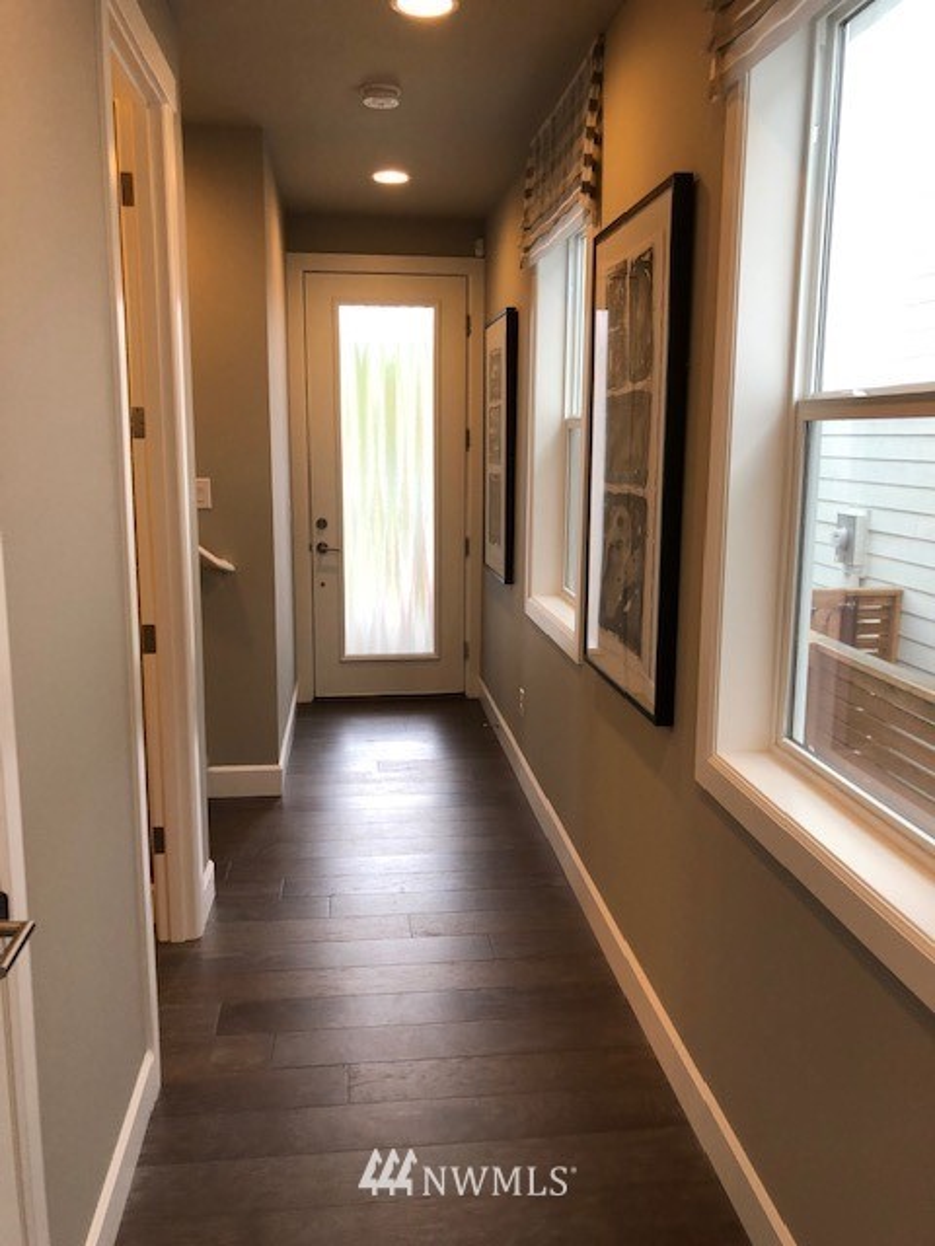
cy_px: 623
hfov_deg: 49.7
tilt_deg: -8.5
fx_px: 1008
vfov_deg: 63.4
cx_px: 468
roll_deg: +0.9
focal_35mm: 28
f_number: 1.8
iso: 32
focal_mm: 3.99
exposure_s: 1/30
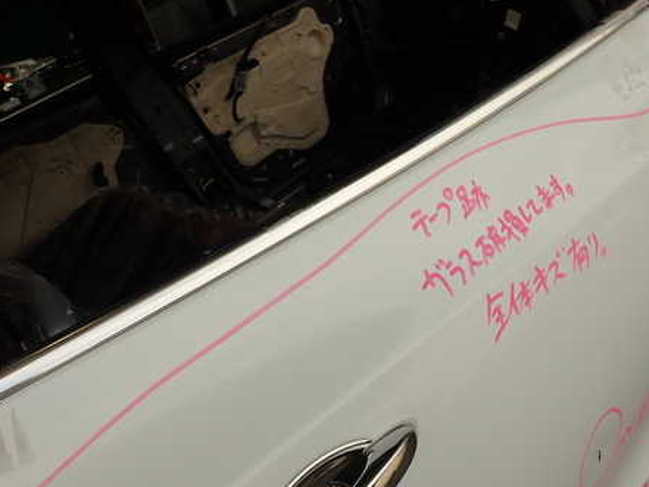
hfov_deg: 53.9
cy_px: 281
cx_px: 308
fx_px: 638
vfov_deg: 41.7
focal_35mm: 34
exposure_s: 1/200
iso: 100
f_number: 8
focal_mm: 4.5
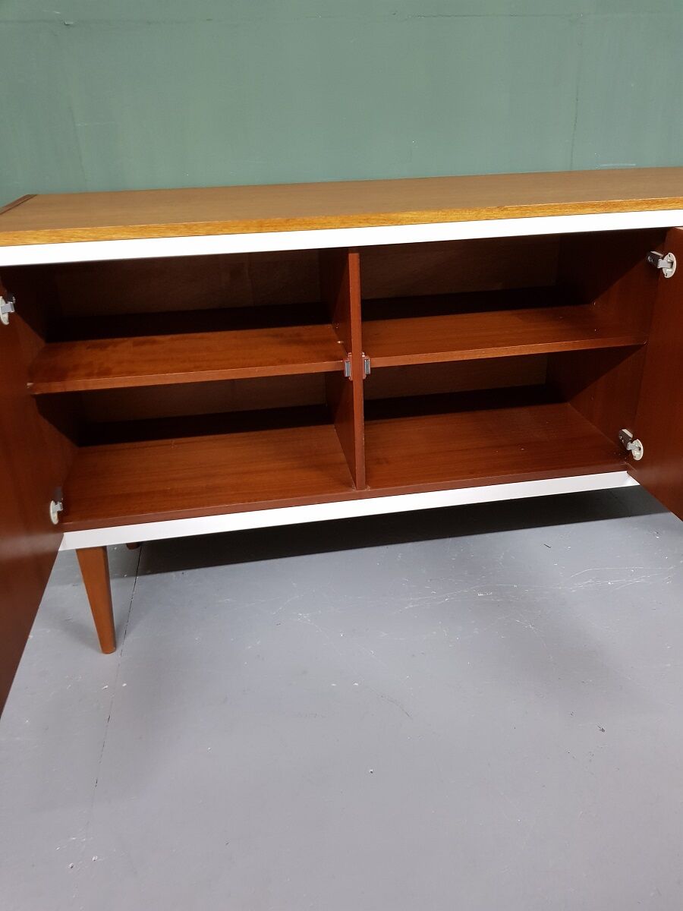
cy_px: 456
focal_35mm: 26
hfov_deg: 53.1
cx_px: 342
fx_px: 684
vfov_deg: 67.3
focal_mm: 4.2
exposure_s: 1/11
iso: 250
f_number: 1.7
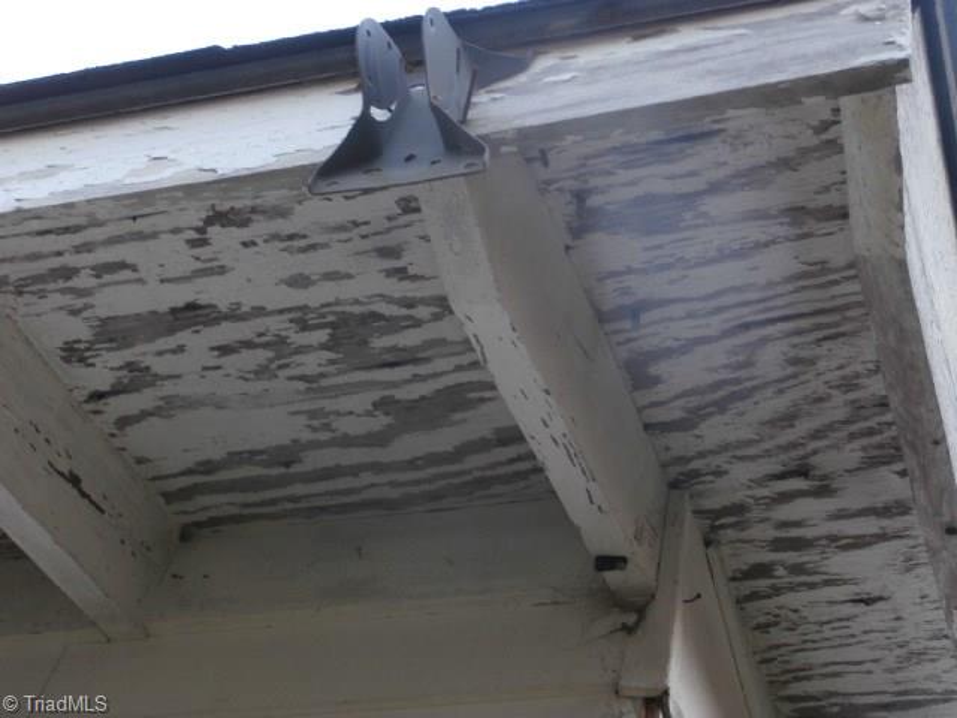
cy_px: 359
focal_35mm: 68
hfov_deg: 28.6
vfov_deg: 21.6
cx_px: 478
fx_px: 1880
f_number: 4.7
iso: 200
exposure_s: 1/40
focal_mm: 12.1
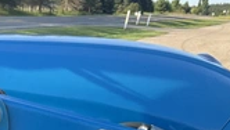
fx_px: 464
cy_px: 185
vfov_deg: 15.0
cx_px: 39
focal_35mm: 76
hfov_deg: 27.2
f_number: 1.8
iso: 25
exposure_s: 1/284
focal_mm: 3
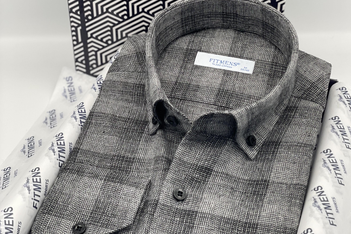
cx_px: 177
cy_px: 127
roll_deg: +1.2
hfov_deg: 27.7
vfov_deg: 18.7
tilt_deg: -38.4
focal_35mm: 73
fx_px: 712
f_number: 2
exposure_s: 1/100
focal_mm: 6
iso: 32
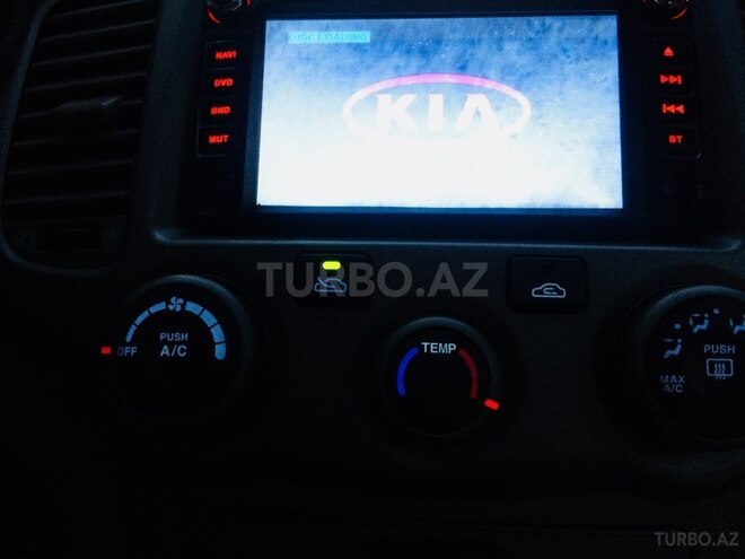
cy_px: 280
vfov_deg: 48.2
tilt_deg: -12.0
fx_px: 624
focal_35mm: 29
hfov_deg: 61.7
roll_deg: -2.5
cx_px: 372
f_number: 2.2
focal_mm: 4.15
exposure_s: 1/33
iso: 320
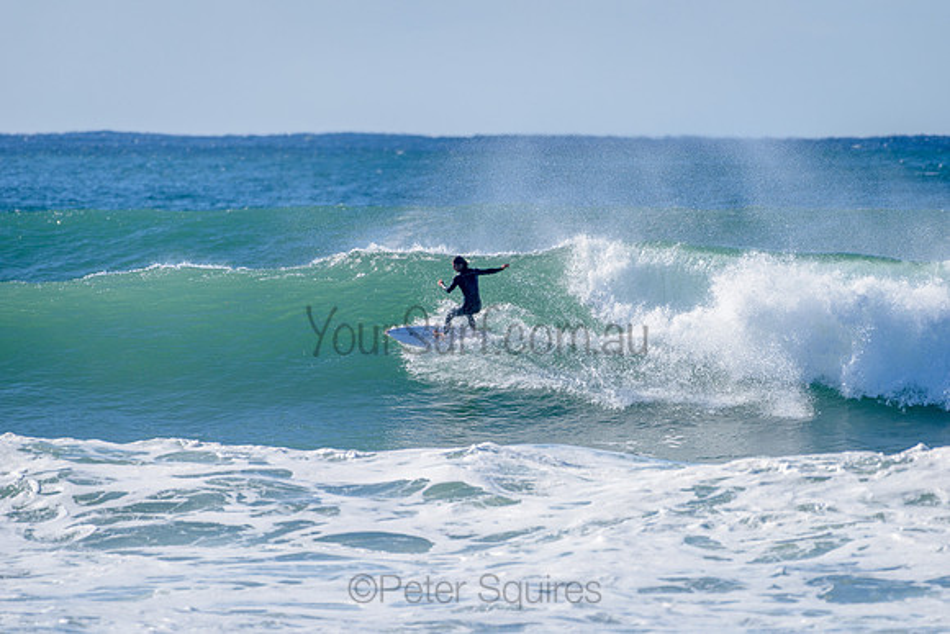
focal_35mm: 511
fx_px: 13475
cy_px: 317
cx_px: 481
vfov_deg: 2.7
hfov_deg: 4.0
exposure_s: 1/2000
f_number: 5.6
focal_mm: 500
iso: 180
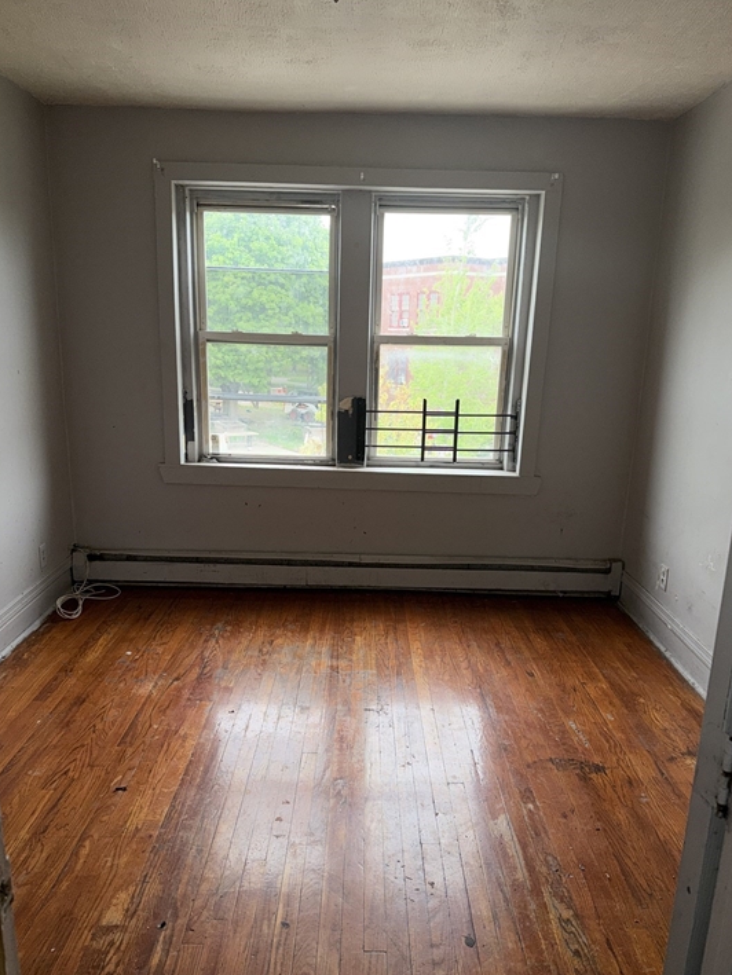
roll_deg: -1.1
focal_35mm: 26
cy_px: 512
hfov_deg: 53.1
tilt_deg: -12.4
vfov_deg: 67.3
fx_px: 733
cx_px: 376
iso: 50
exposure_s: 1/222
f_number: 1.78
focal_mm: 6.76
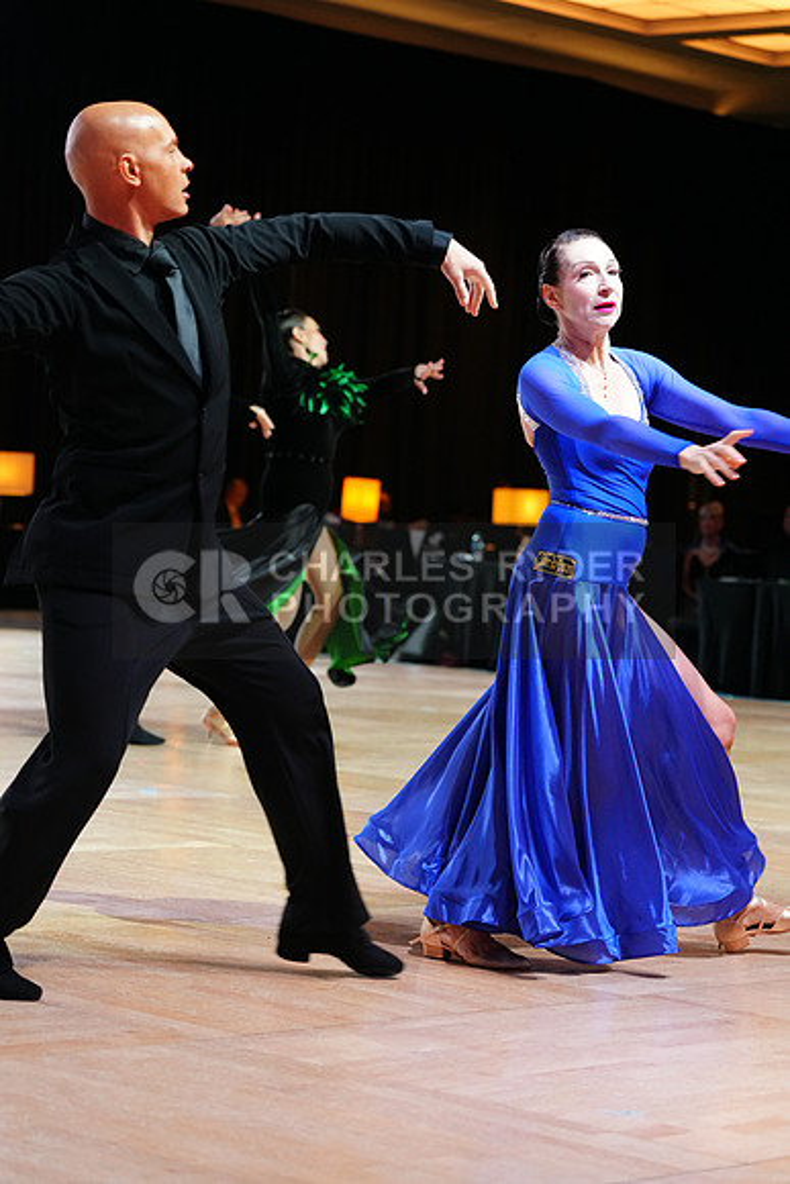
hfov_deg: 15.0
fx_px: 2993
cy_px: 592
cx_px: 395
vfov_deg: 22.4
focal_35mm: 91
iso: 2500
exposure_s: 1/250
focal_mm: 91
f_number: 4
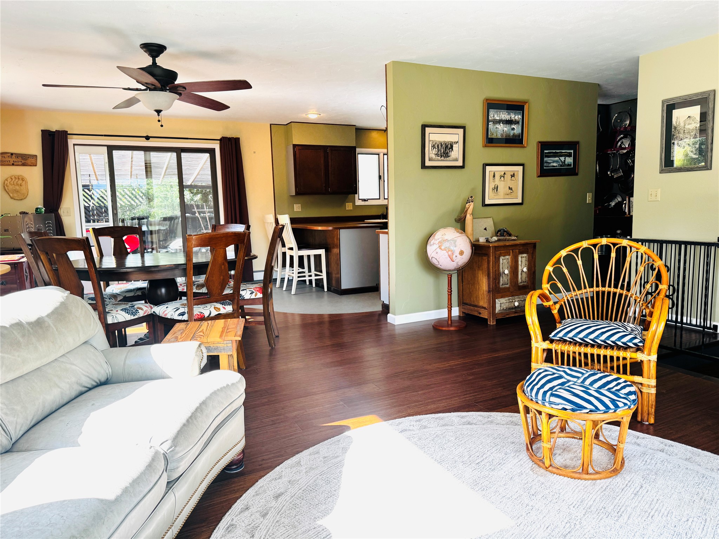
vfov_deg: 56.8
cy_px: 270
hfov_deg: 71.6
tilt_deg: -8.3
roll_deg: +1.4
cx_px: 360
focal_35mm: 24
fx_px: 498
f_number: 1.78
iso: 50
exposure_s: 1/121
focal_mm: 6.76
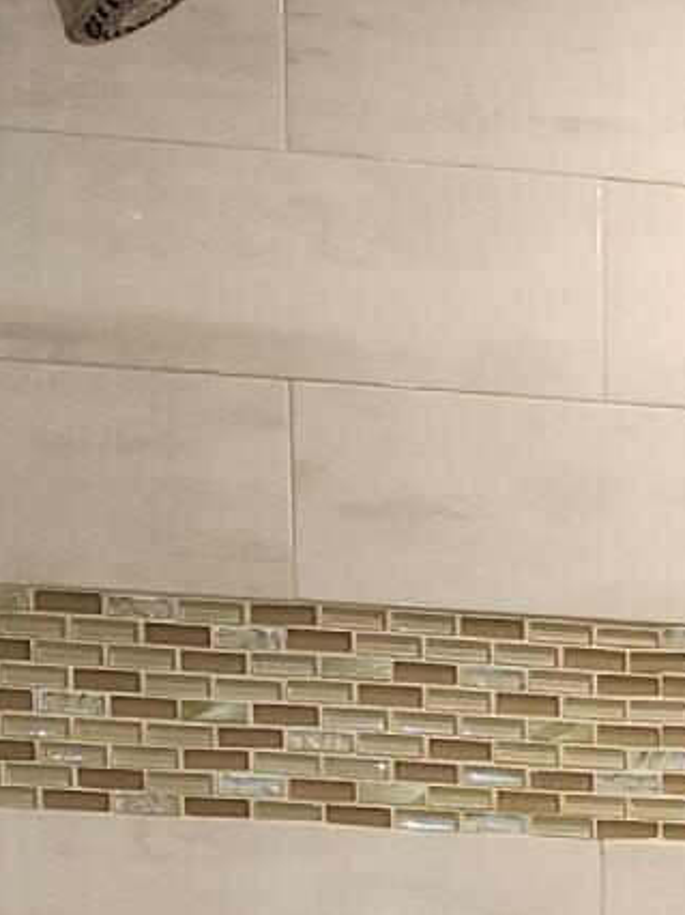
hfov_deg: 13.1
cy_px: 1645
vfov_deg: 15.6
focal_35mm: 108
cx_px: 971
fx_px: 2852
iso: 125
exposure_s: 1/60
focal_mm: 5.54
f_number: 1.8
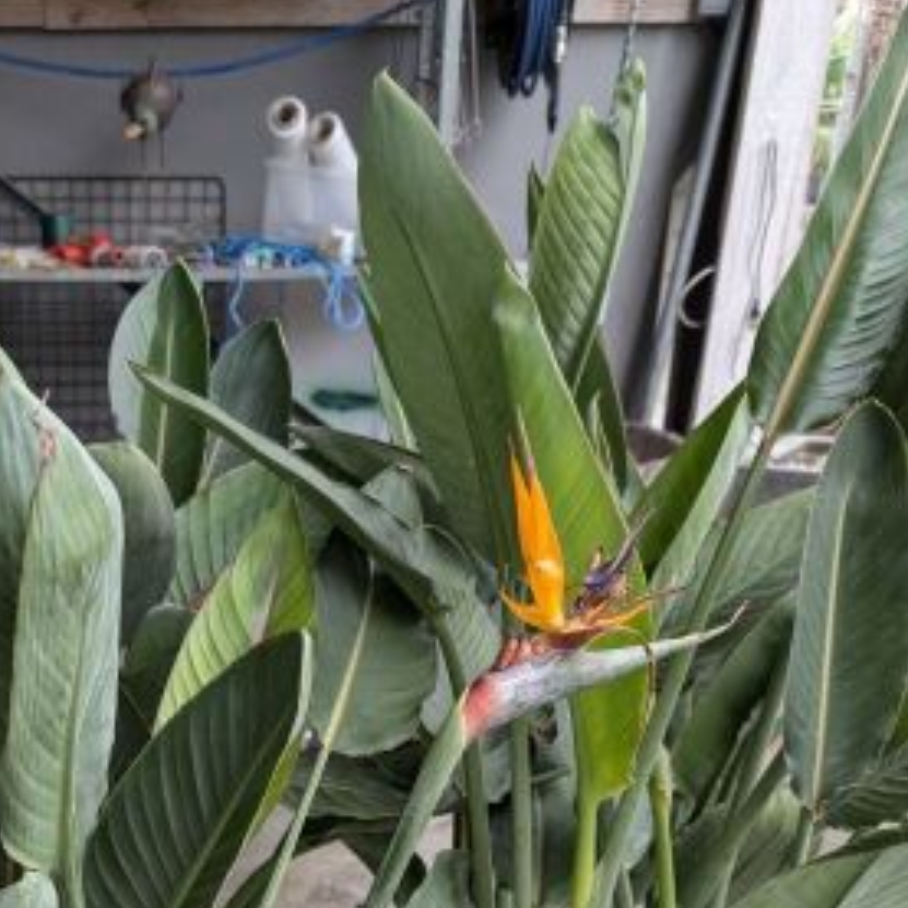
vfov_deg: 33.5
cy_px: 915
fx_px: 1365
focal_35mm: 46
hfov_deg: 35.6
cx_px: 177
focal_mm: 6.9
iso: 347
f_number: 1.68
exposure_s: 1/442
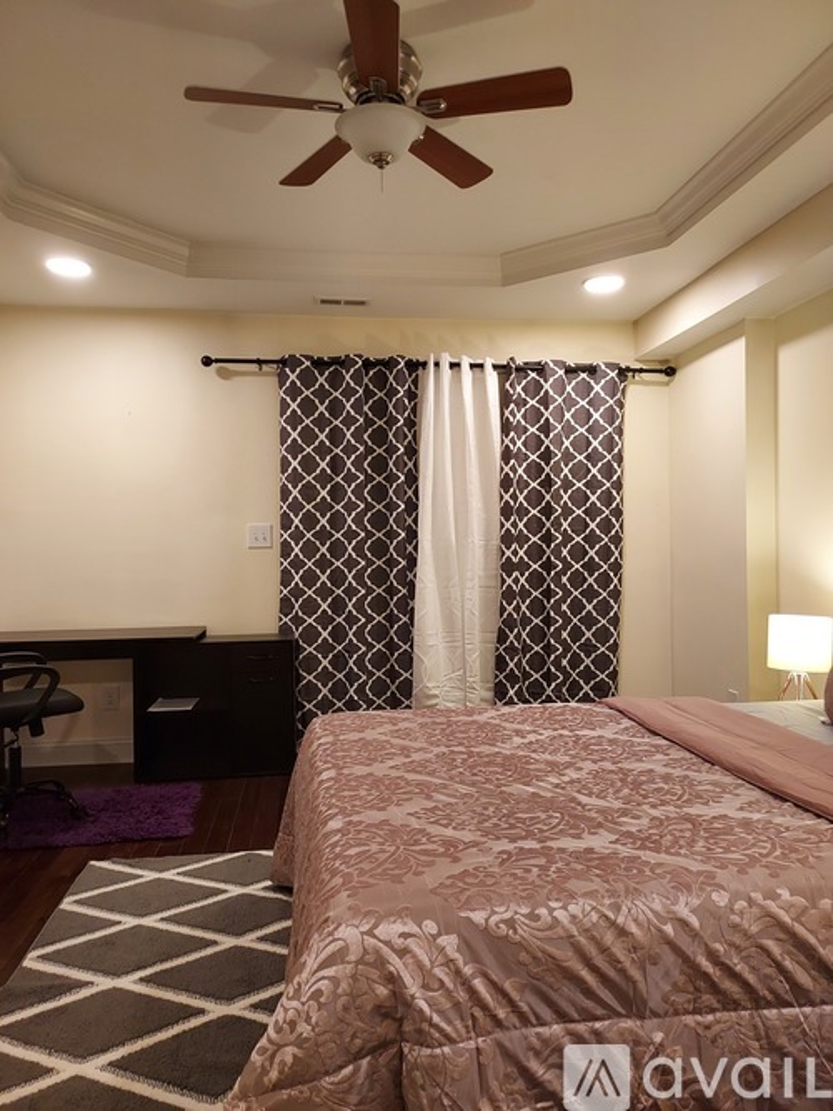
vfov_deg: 71.6
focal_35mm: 24
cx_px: 416
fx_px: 770
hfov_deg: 56.8
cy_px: 556
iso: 400
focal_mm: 4.6
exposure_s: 1/60
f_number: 1.8
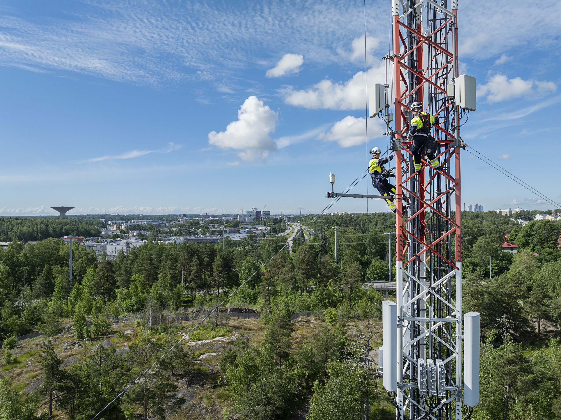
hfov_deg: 71.6
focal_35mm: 24
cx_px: 280
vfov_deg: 56.8
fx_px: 389
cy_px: 210
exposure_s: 1/400
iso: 100
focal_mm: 12.29
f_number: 4.5
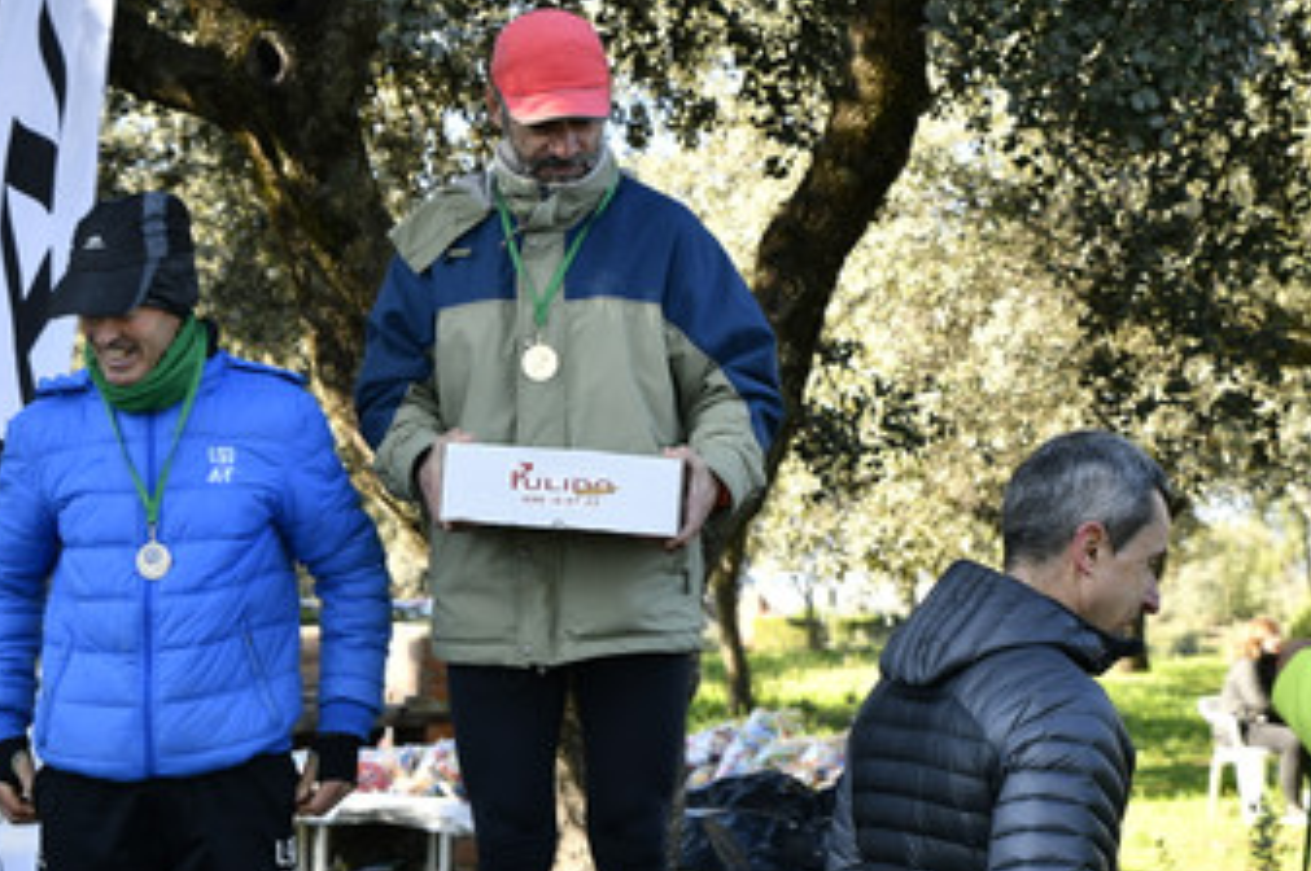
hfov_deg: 22.9
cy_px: 266
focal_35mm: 89
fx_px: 3238
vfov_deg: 15.3
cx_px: 759
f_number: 4.5
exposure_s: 1/125
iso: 125
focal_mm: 40
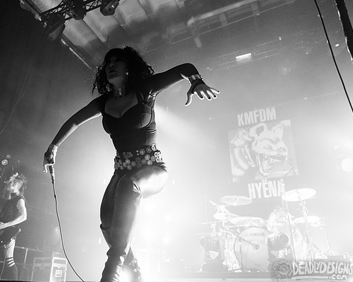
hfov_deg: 56.8
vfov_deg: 47.1
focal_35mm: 31
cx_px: 144
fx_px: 324
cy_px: 143
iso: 3200
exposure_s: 1/400
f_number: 3.2
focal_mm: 27
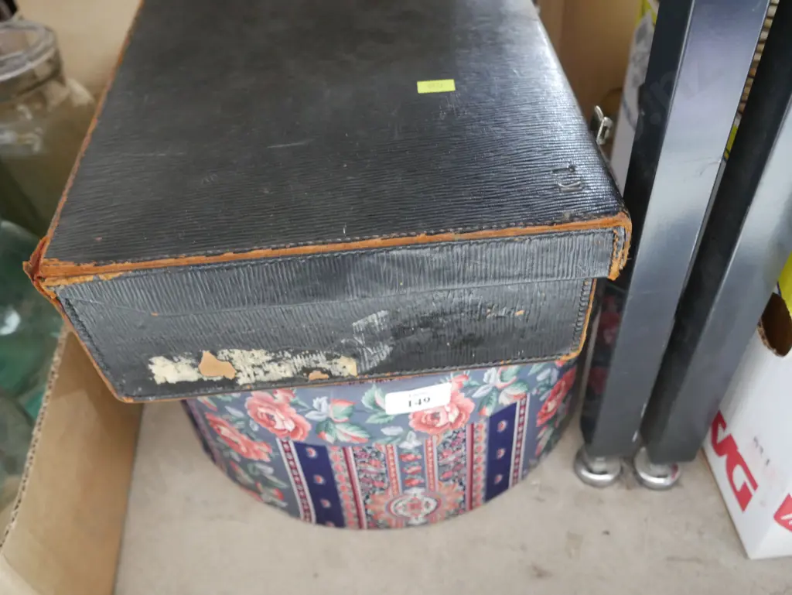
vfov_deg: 46.8
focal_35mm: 30
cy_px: 298
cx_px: 396
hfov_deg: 59.9
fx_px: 687
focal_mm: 15
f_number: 4
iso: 3200
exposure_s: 1/20
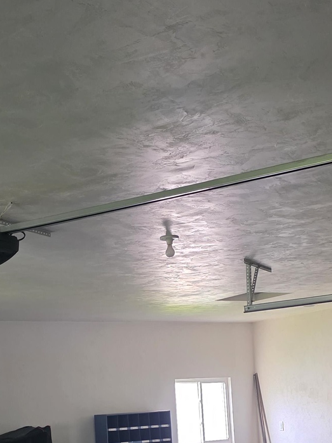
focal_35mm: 61
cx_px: 124
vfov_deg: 30.9
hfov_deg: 24.0
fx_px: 780
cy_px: 357
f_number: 1.7
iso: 1000
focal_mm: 6.3
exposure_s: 1/120
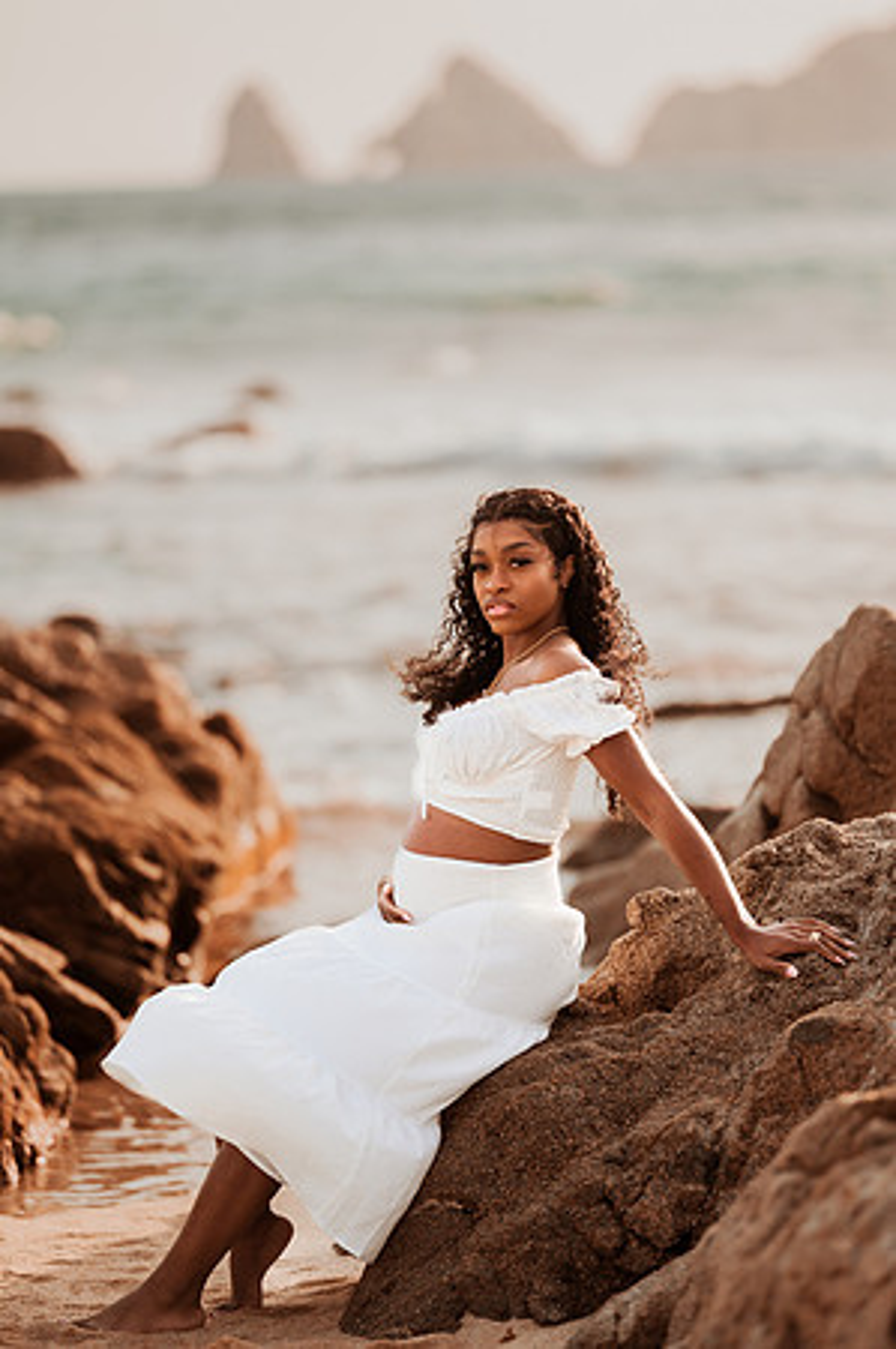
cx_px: 448
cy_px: 674
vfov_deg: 15.2
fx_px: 5051
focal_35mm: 135
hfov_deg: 10.1
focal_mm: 135
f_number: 1.8
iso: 125
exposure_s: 1/4000
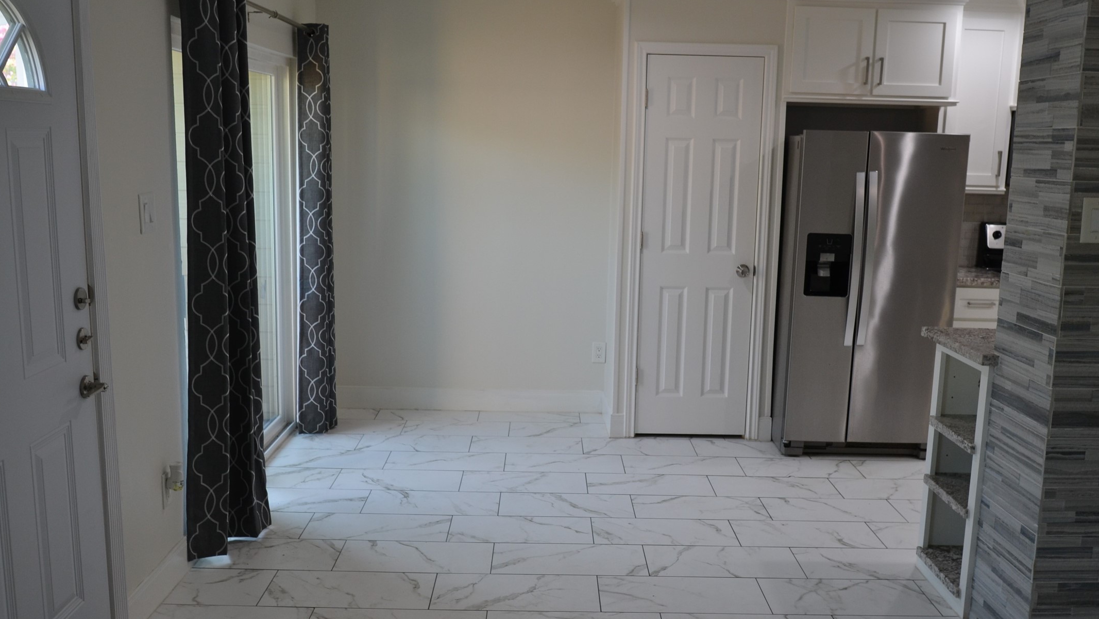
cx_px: 556
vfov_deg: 36.7
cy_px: 313
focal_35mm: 32
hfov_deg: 61.0
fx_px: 933
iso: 400
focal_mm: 20
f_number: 4.5
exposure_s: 1/80
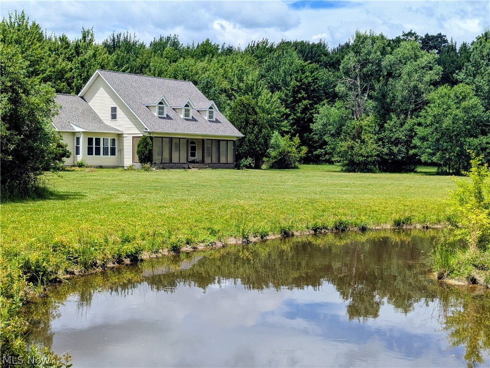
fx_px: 680
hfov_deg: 39.6
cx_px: 245
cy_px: 184
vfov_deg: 30.3
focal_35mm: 48
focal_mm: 6.81
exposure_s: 1/2817
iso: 47
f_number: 1.85
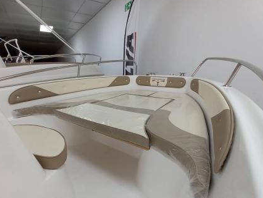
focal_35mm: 17
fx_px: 129
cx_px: 114
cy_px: 121
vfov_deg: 73.8
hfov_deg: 90.5
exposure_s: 1/50
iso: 64
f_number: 2.2
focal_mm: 1.42
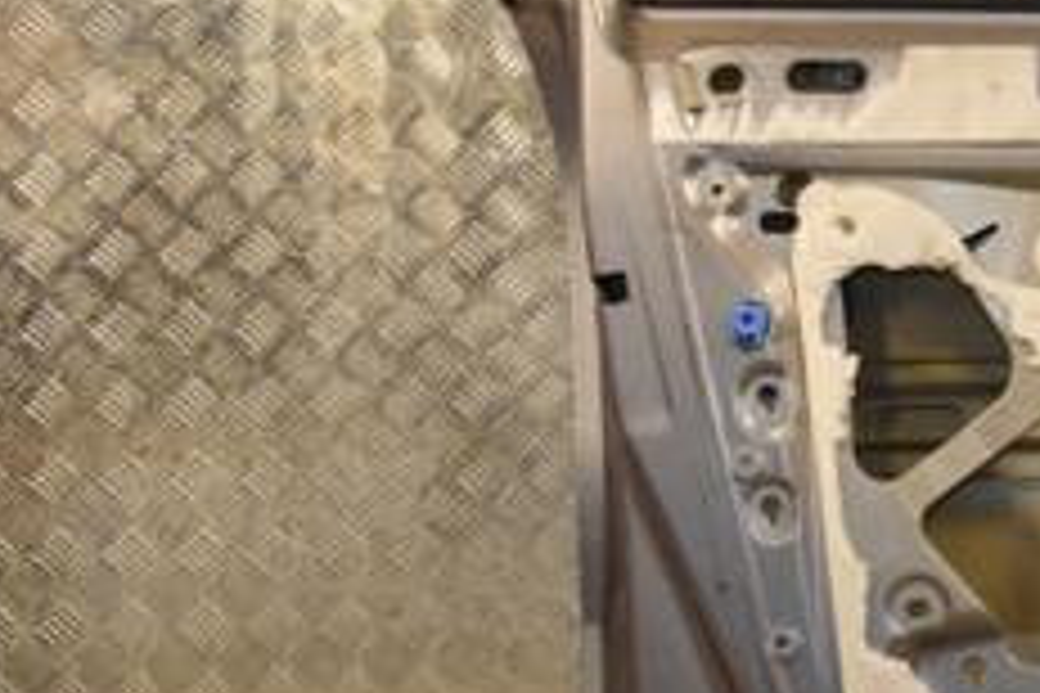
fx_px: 2022
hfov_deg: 26.3
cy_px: 144
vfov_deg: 19.3
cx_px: 1184
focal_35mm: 70
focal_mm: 18
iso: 800
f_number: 7.1
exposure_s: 1/200
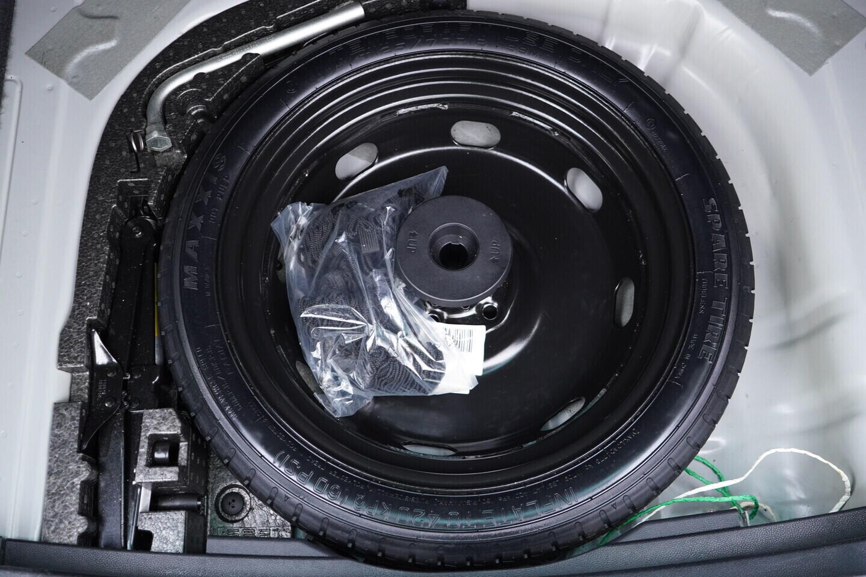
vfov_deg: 36.9
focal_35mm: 36
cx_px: 433
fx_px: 866
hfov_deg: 53.1
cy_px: 288
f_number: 2.8
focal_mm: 24
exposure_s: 1/40
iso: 800
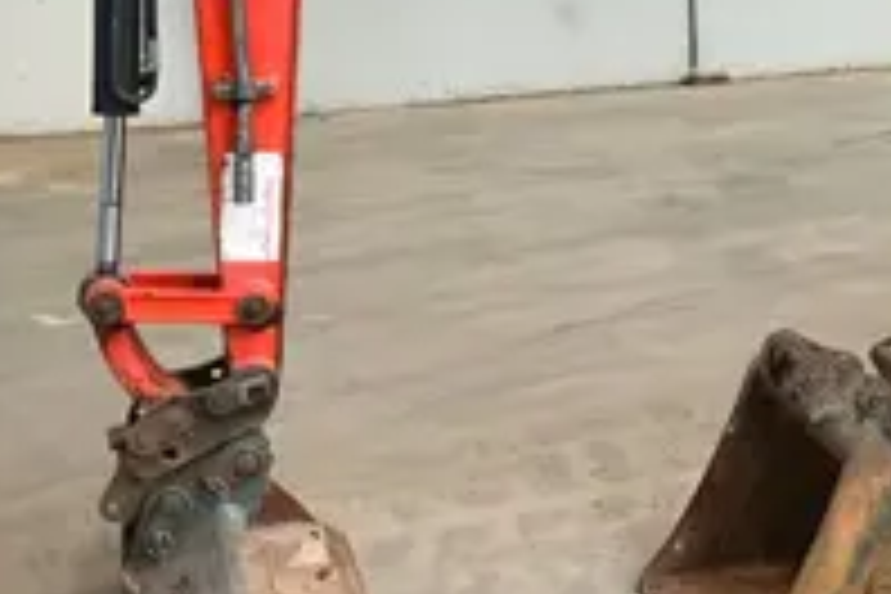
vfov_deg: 18.5
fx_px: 1807
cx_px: 986
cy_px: 99
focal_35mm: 73
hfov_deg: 25.6
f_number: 1.8
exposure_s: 1/60
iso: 125
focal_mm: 3
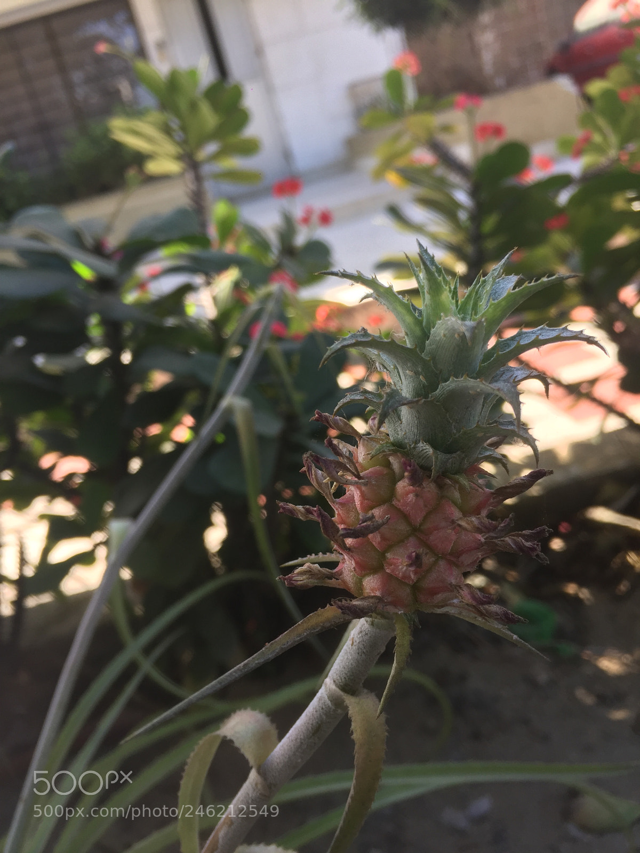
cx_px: 320
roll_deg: +15.5
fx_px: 715
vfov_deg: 61.7
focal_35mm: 29
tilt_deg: -18.2
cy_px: 426
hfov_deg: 48.2
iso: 32
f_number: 2.2
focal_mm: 4.15
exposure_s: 1/129
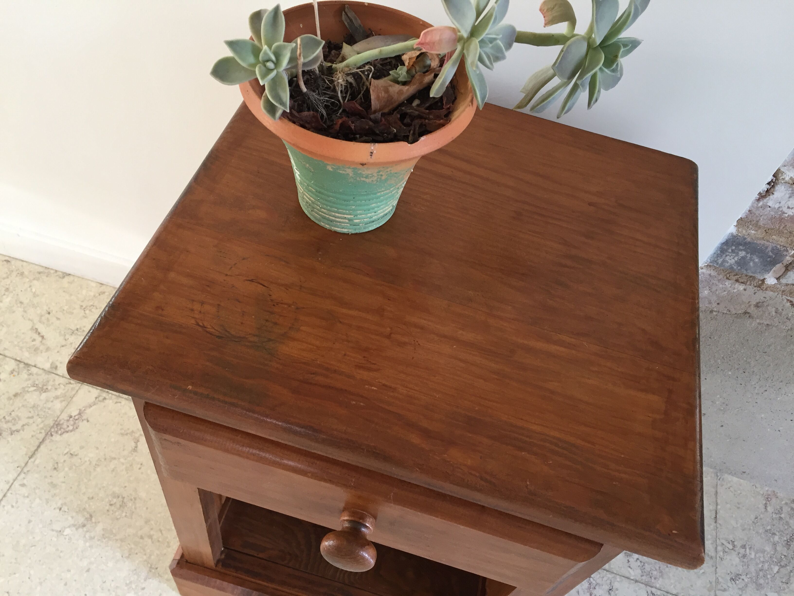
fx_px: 665
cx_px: 397
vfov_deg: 48.2
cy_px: 298
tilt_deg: -53.4
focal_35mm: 29
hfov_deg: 61.7
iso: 100
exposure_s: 1/33
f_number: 2.2
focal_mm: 4.15
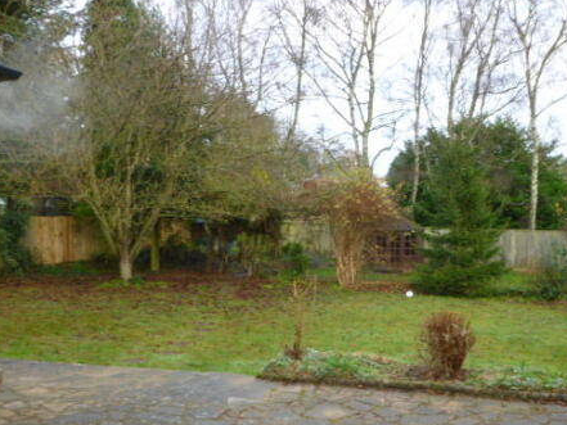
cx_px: 350
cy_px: 265
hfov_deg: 49.7
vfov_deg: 38.4
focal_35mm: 37
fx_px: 606
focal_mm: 5
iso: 125
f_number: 3.3
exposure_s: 1/60
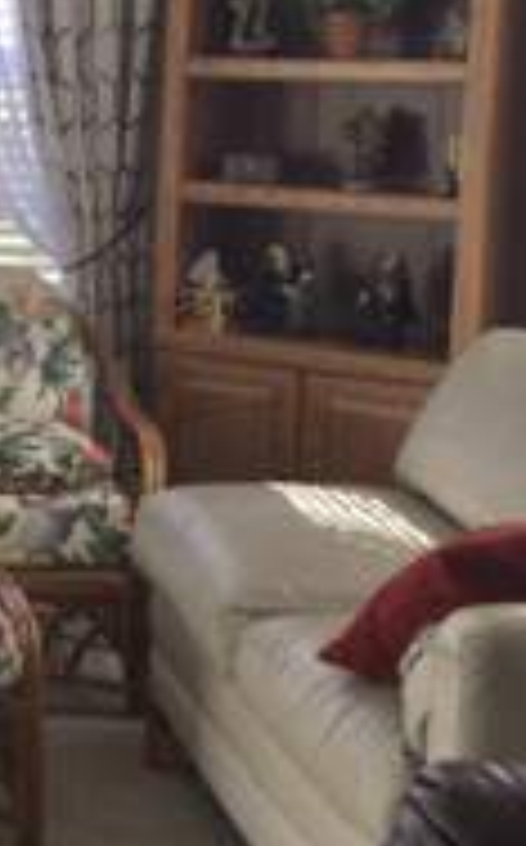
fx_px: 1933
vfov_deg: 24.5
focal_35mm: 84
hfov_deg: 14.3
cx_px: -292
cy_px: 259
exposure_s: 1/120
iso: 32
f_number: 2.4
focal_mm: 3.3
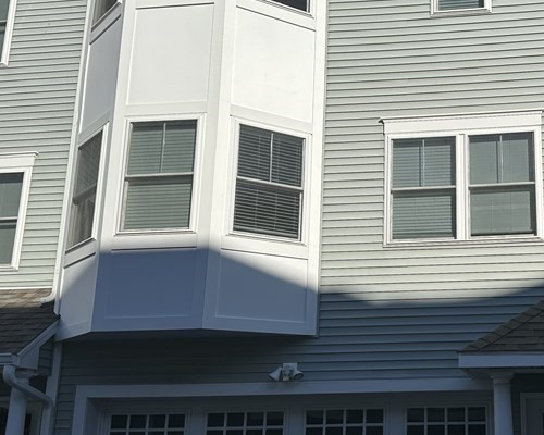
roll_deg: +0.3
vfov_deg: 31.4
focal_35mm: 48
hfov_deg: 37.1
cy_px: 241
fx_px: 773
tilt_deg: +13.7
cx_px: 453
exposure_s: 1/9709
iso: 80
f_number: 1.78
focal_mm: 6.86
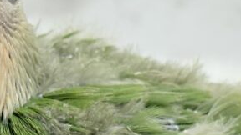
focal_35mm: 236
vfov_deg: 5.1
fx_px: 1508
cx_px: 93
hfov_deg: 9.1
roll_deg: -3.4
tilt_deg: -12.4
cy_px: 119
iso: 80
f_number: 1.6
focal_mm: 5.96
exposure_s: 1/100
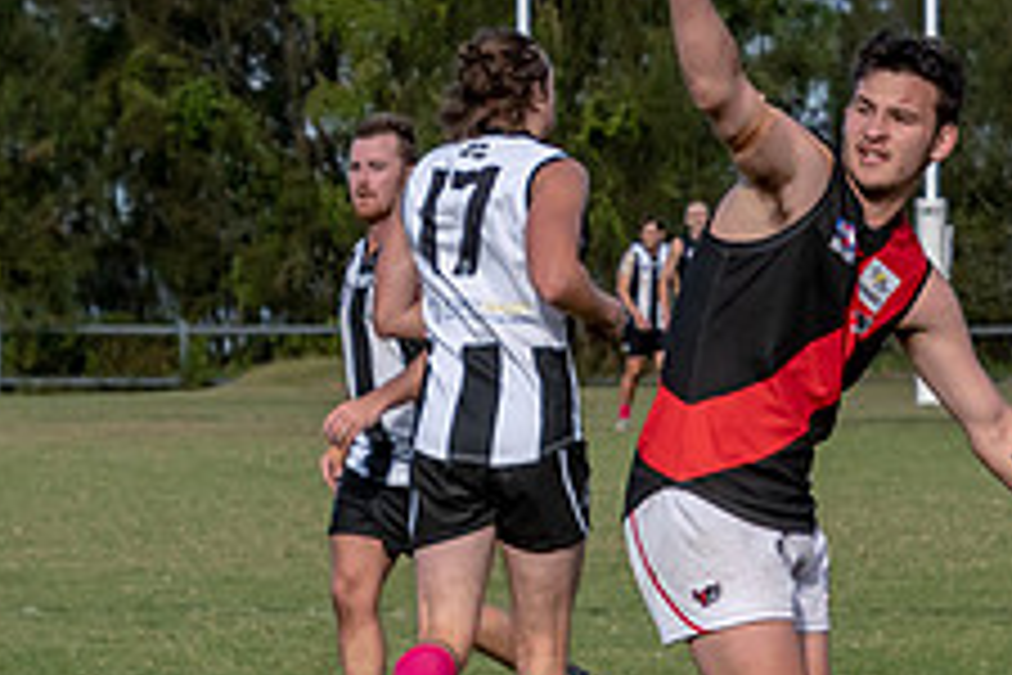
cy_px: 601
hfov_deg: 7.1
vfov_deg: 4.7
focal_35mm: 291
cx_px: 765
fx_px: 8180
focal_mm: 70
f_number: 6.3
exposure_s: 1/2000
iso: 800
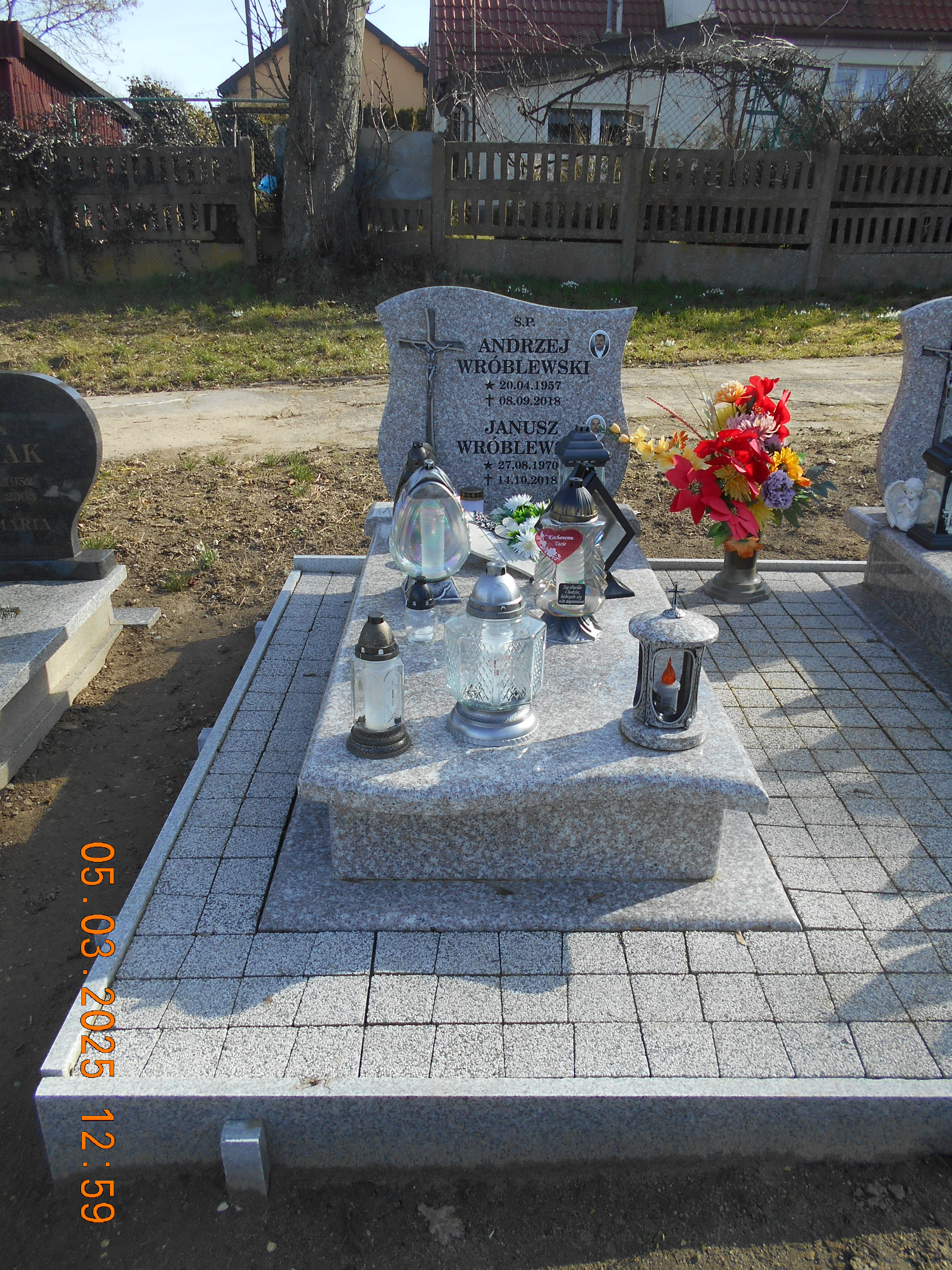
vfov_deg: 67.3
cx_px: 476
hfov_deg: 53.1
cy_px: 635
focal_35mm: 26
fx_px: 953
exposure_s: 1/500
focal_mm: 4.6
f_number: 3.2
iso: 80
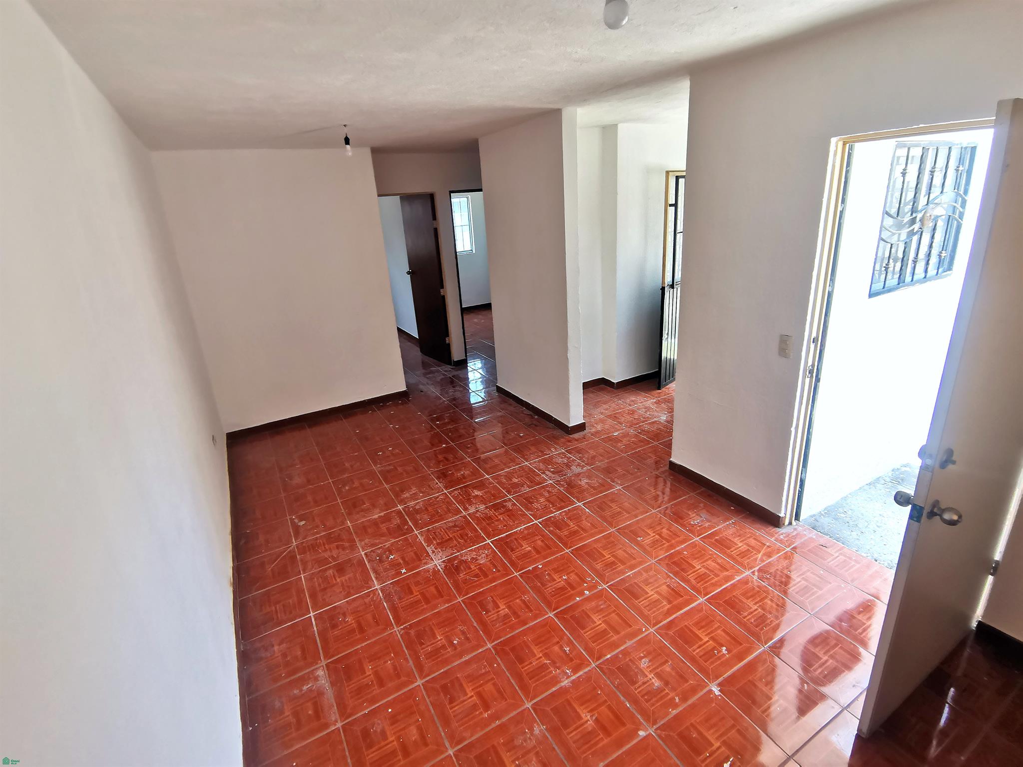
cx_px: 512
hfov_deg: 91.0
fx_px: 502
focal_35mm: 17
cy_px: 384
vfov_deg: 74.7
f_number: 2.2
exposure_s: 1/120
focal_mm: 2.23
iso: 80
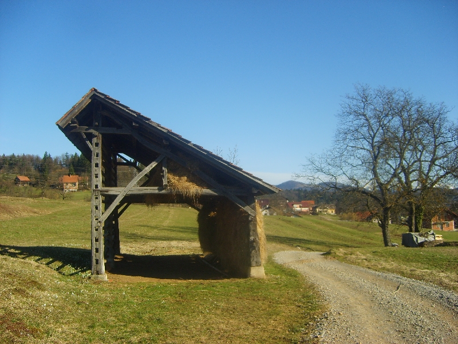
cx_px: 229
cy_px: 172
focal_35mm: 35
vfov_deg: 40.7
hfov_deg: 52.6
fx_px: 463
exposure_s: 1/750
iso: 50
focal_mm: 5.8
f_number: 2.8
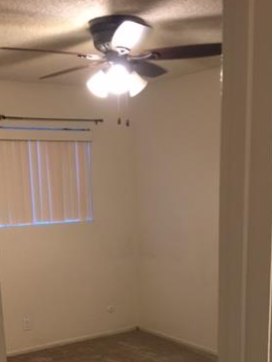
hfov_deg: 28.5
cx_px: 125
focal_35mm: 51
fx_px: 534
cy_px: 313
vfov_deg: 35.6
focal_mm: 4.15
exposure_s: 1/15
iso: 64
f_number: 2.2
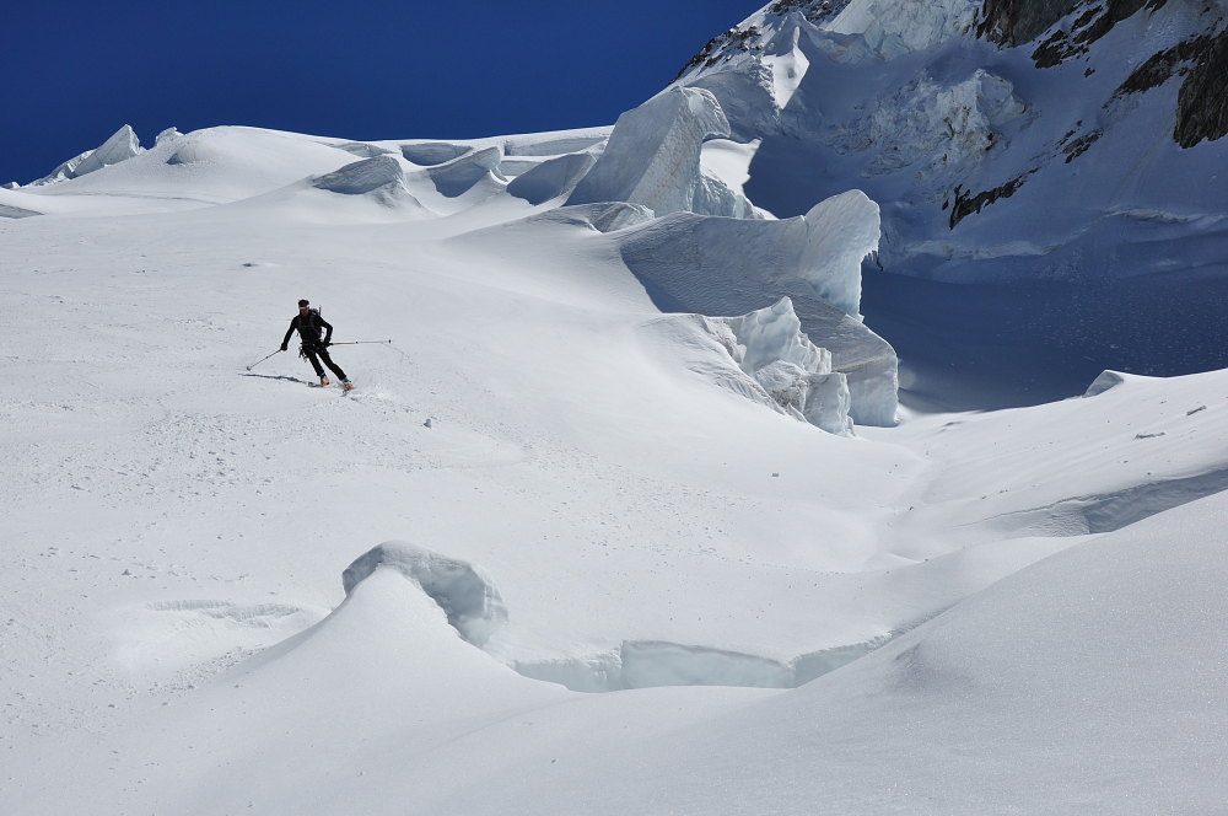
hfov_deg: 35.1
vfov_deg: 23.7
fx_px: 1942
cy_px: 408
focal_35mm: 57
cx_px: 614
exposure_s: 1/1000
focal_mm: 38
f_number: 13
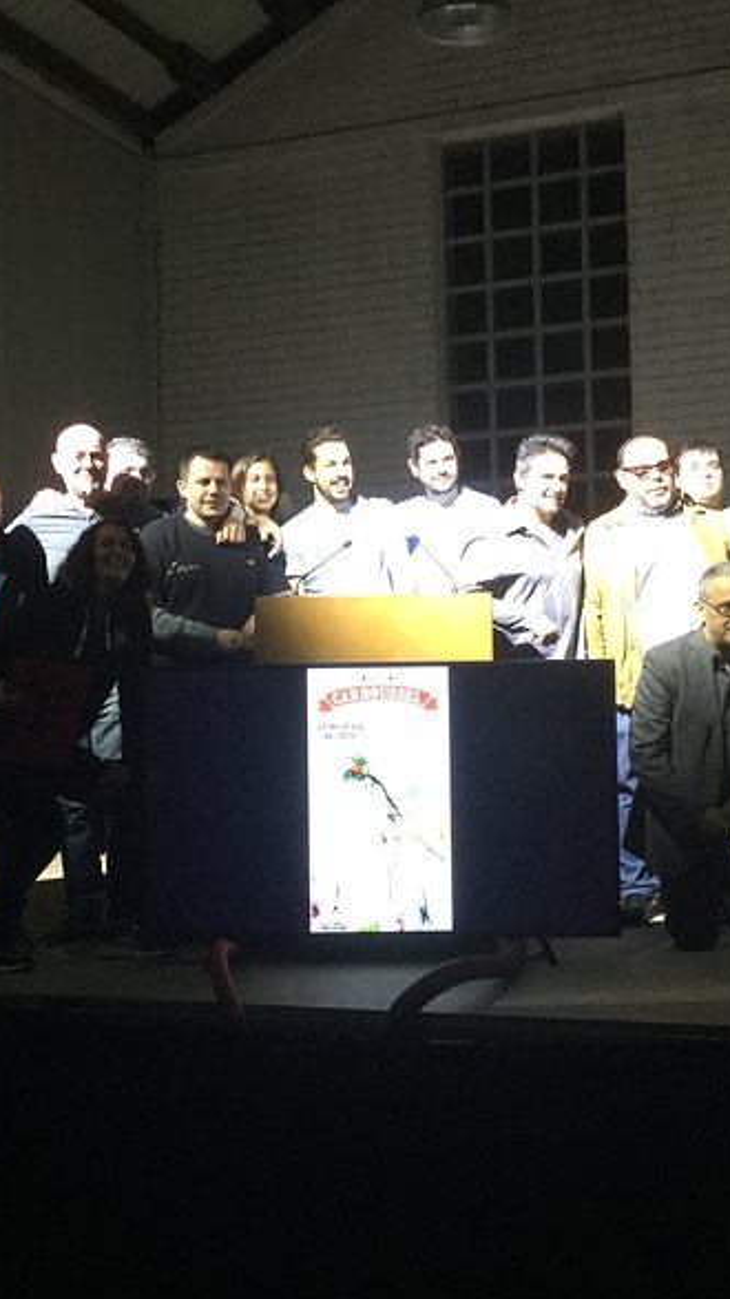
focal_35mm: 46
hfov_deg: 26.0
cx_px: 369
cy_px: 659
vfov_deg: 44.6
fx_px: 1584
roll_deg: +0.5
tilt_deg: +0.4
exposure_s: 1/33
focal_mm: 3.3
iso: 125
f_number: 2.4
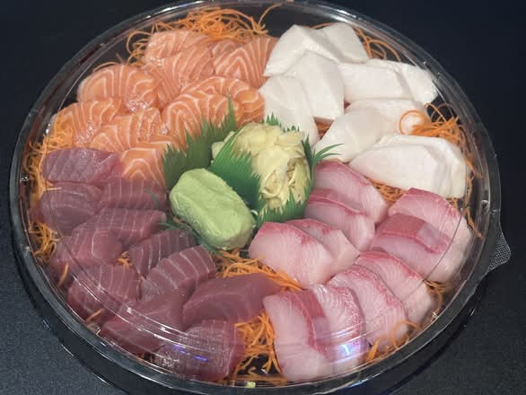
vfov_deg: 30.3
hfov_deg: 39.6
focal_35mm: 48
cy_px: 198
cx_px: 263
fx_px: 730
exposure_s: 1/40
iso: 250
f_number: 1.78
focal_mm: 6.86
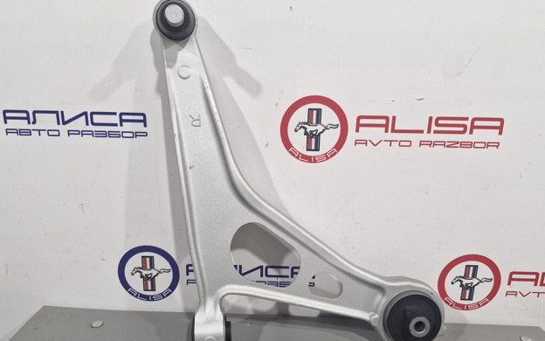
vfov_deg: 49.2
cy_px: 185
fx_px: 371
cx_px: 271
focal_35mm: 25
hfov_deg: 72.5
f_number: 1.8
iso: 200
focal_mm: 5.54
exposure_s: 1/100
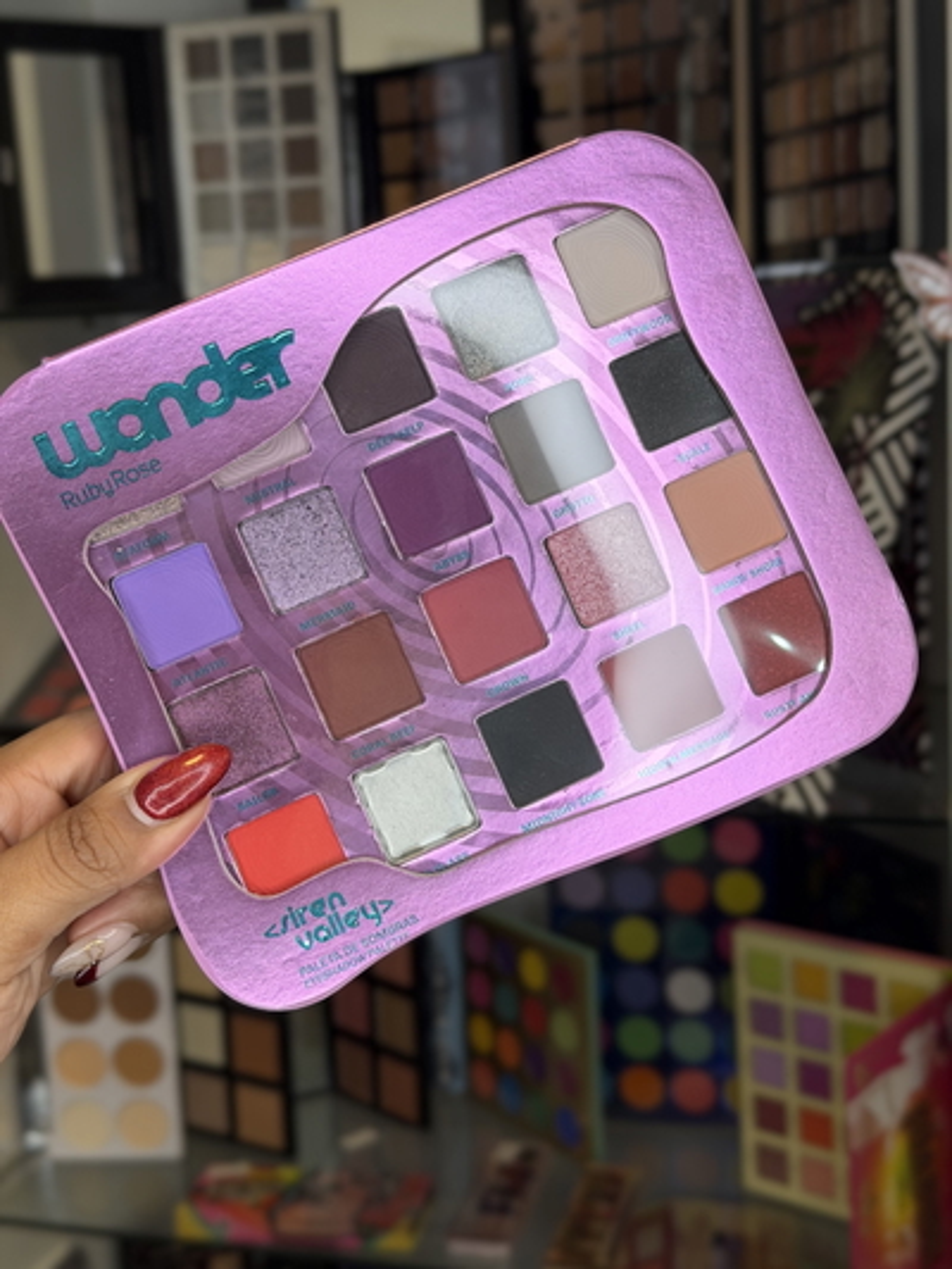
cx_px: 476
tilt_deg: -9.7
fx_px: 1759
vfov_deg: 39.6
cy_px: 634
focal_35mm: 48
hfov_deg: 30.3
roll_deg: +2.5
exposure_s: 1/336
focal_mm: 6.76
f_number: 1.78
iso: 64
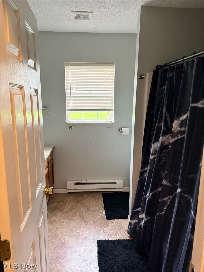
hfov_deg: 56.8
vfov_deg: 71.6
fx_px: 189
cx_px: 102
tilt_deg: -11.6
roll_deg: -1.0
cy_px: 136
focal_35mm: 24
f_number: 1.78
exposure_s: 1/120
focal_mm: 6.76
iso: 400
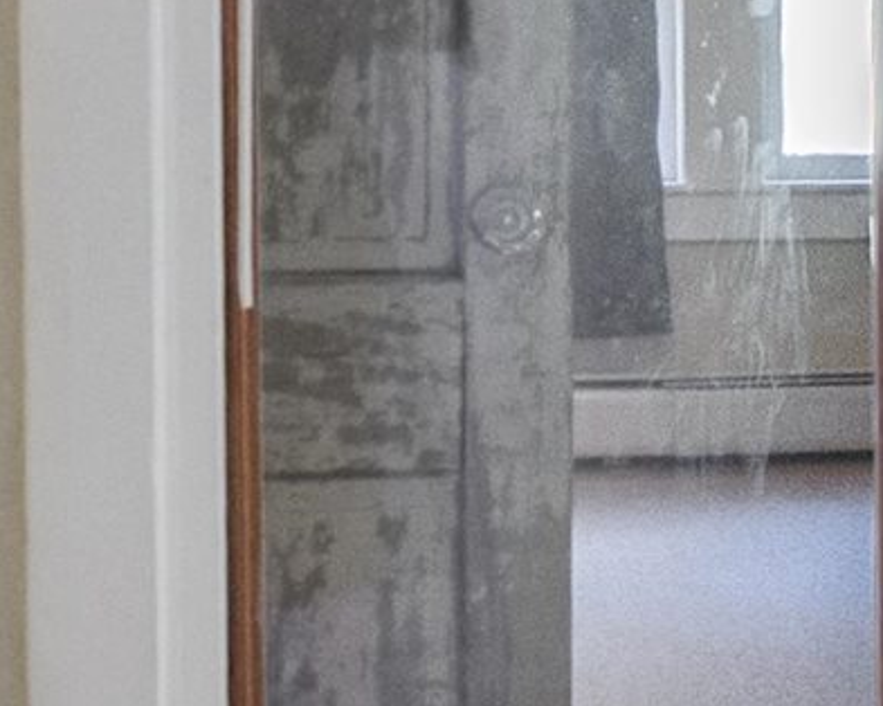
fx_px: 3187
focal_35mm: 122
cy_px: -27
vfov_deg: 12.5
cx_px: 1609
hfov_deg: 14.0
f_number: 2.8
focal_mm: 8
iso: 3200
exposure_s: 1/40
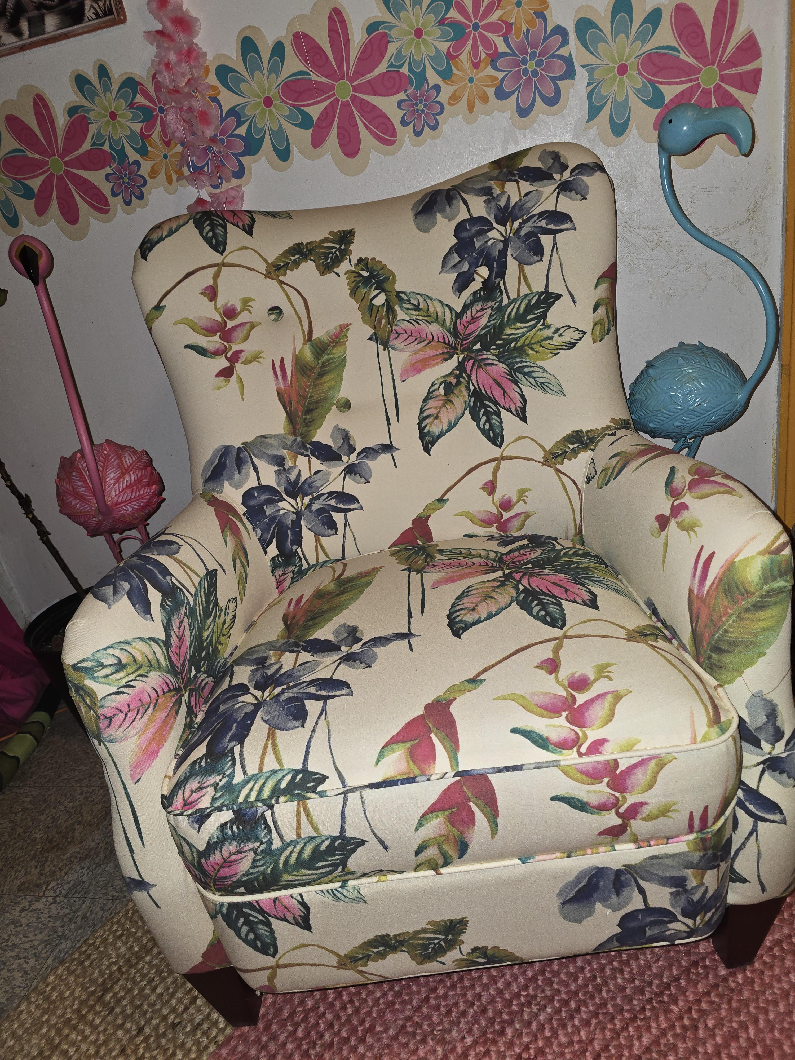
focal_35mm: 23
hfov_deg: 58.9
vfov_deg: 73.9
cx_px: 398
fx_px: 704
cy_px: 530
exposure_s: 1/28
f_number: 1.7
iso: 100
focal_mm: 6.3
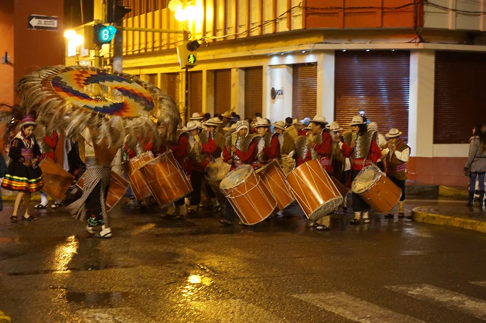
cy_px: 162
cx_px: 243
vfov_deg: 18.2
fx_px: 1012
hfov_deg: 27.0
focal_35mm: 75
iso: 3200
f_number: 5.6
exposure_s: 1/20
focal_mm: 50
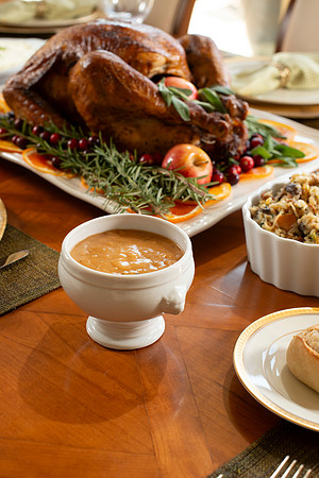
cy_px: 239
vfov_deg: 39.6
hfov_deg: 27.0
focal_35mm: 50
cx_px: 160
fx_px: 665
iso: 250
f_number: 5.6
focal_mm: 50
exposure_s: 1/60
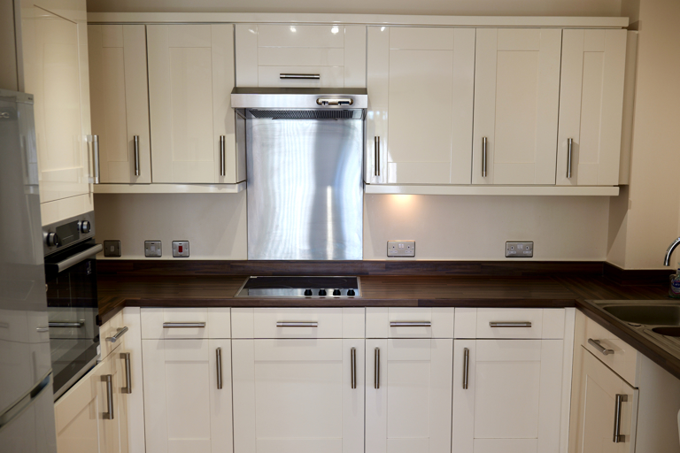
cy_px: 226
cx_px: 340
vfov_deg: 46.4
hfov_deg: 65.5
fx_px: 529
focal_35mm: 28
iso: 125
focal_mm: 28
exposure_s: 1/60
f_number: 2.8
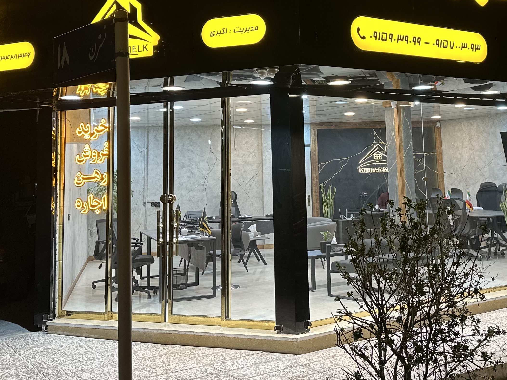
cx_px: 335
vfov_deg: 31.0
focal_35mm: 46
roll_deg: +1.4
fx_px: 674
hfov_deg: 40.8
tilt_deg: +7.1
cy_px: 97
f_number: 1.78
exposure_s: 1/100
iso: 100
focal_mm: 6.86
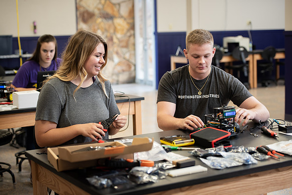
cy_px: 98
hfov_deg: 28.8
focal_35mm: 70
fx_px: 568
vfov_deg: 19.5
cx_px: 146
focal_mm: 70
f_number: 3.5
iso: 800
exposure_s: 1/160
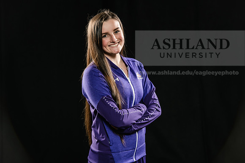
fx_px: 830
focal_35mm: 122
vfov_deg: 11.2
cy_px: 82
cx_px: 122
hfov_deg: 16.8
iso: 400
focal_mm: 122
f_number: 5.6
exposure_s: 1/200
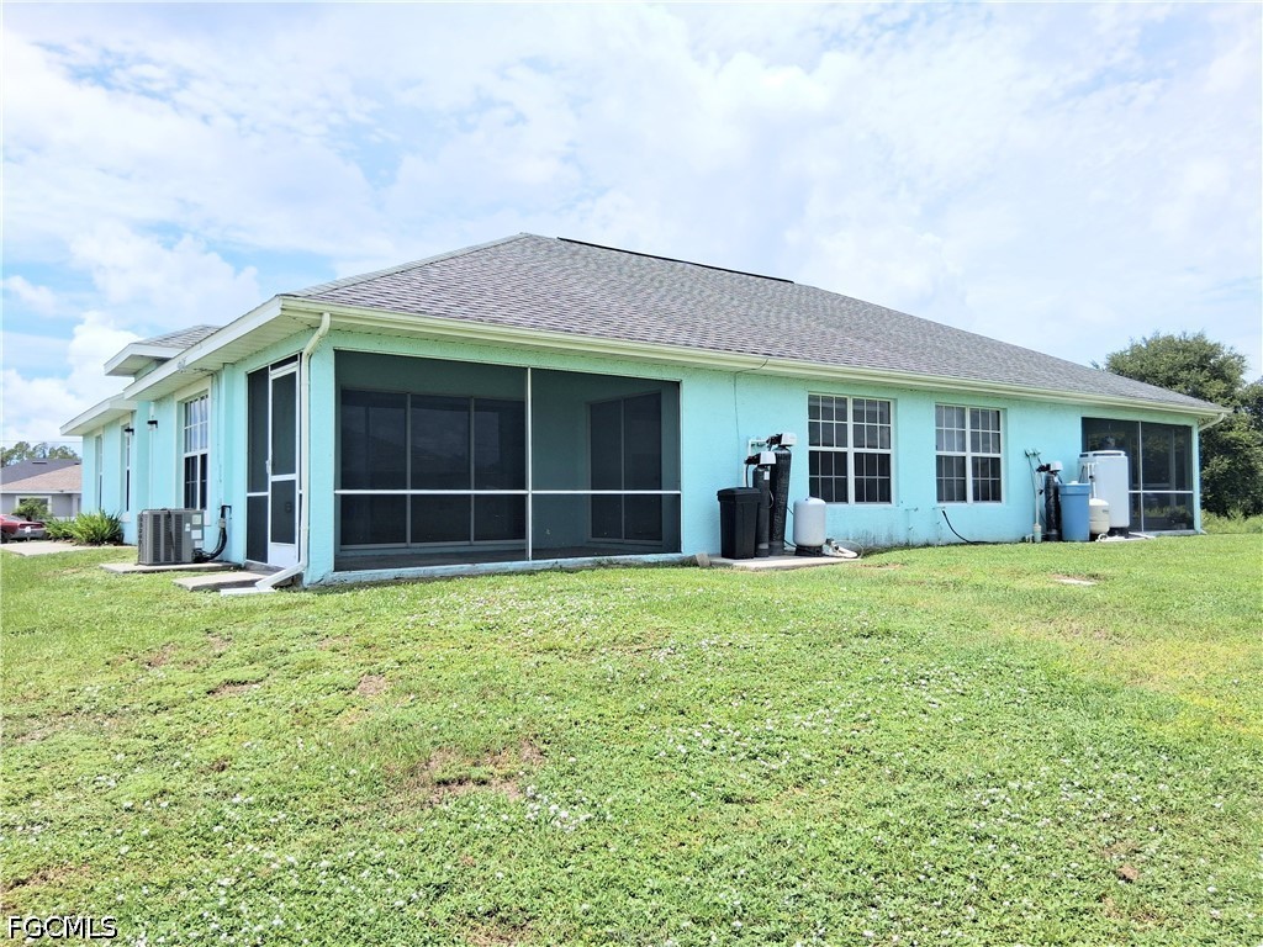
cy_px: 474
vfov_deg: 53.1
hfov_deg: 67.3
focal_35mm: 26
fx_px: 949
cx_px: 632
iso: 25
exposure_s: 1/961
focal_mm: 3.98
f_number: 1.8
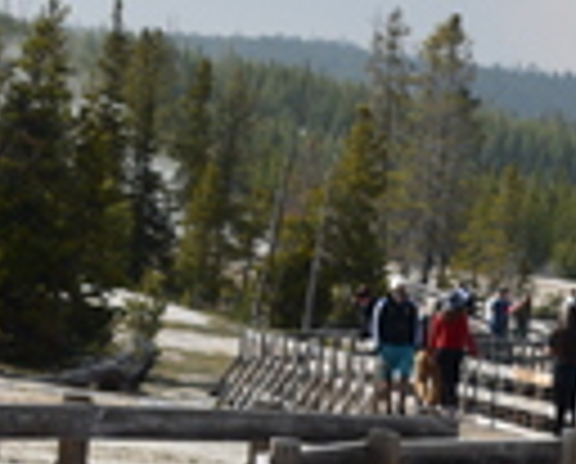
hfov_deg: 6.2
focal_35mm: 307
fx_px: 5246
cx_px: 999
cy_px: 331
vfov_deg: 5.1
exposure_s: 1/250
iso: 400
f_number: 10
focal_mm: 50
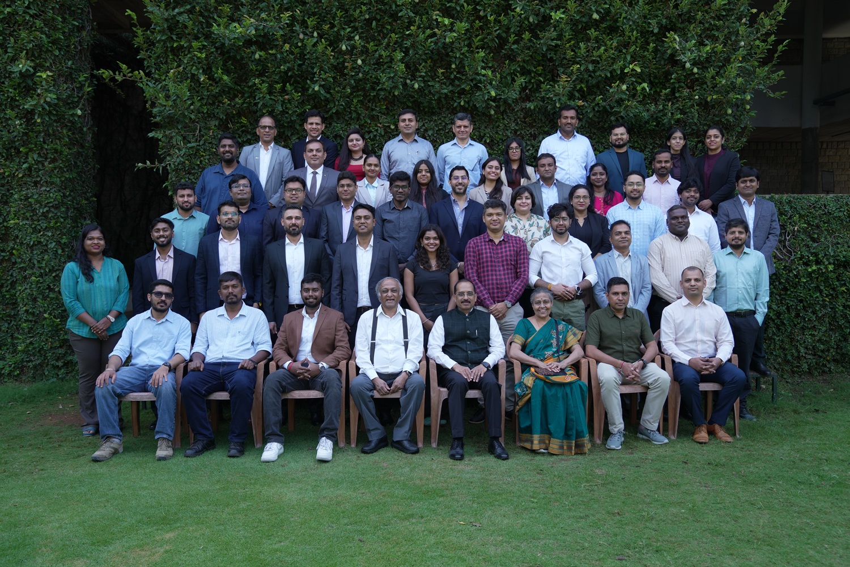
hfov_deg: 61.9
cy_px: 284
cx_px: 425
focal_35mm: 30
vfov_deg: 43.6
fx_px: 708
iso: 200
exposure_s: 1/200
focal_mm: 30
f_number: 4
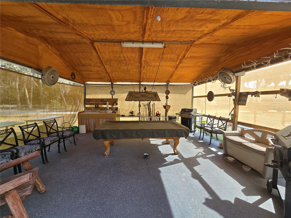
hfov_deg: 106.2
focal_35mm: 13
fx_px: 109
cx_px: 146
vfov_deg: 89.9
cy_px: 109
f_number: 2.2
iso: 50
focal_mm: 2.2
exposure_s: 1/379
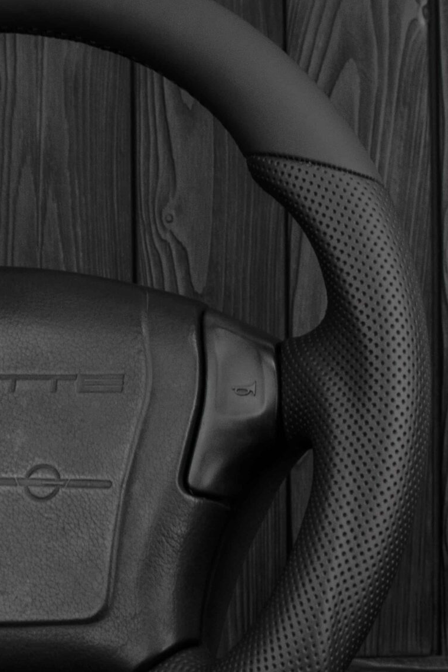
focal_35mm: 118
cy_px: 412
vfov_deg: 17.3
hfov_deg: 11.4
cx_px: -59
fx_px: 2204
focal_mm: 35
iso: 500
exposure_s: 1/125
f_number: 6.3
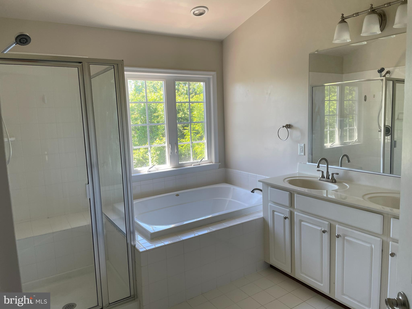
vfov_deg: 53.1
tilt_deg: -6.2
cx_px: 206
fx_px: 309
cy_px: 154
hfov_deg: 67.3
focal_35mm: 26
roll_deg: +1.6
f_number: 1.6
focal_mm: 4.2
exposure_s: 1/121
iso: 40
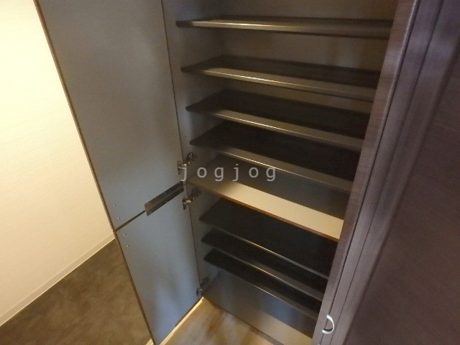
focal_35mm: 21
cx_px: 230
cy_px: 172
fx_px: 279
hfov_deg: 79.0
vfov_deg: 63.4
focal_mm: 3.7
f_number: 3.5
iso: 1600
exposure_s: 1/15
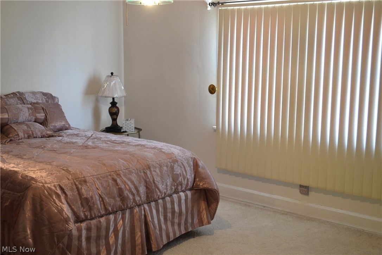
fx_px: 477
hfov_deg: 43.6
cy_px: 128
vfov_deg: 29.9
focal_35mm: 45
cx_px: 191
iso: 400
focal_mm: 30
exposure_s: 1/15
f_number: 4.5
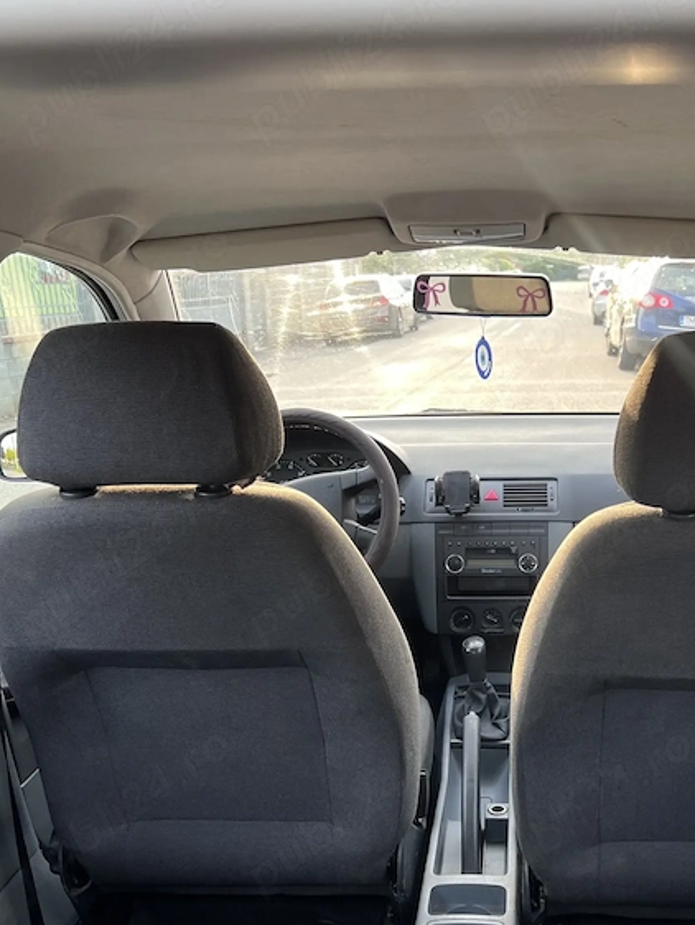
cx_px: 469
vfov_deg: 49.3
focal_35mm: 37
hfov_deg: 38.2
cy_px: 614
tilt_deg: -18.7
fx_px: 990
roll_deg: +1.2
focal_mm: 5.7
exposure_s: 1/121
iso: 100
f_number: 1.5
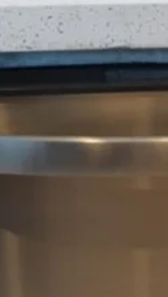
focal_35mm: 118
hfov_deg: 10.3
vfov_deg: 17.1
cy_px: 384
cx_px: 141
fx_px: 932
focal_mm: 16
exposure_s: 1/160
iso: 1250
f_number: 4
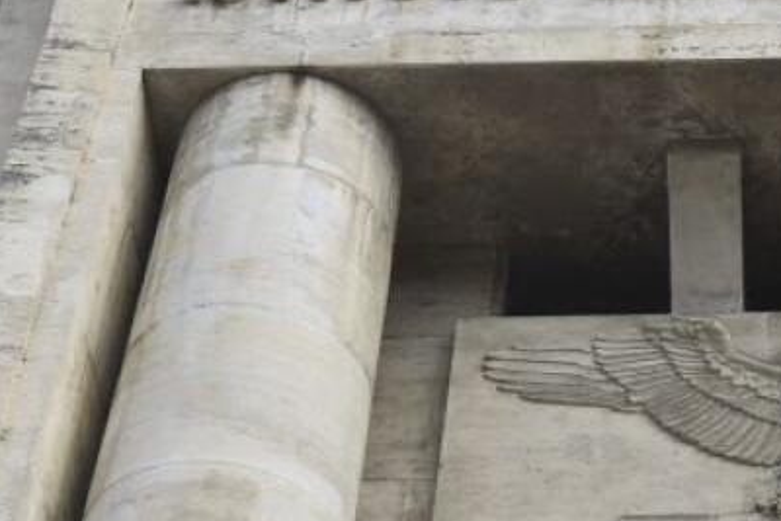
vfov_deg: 10.3
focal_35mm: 132
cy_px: -70
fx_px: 2865
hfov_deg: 15.3
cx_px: 730
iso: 160
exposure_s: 1/500
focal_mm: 44
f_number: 7.1
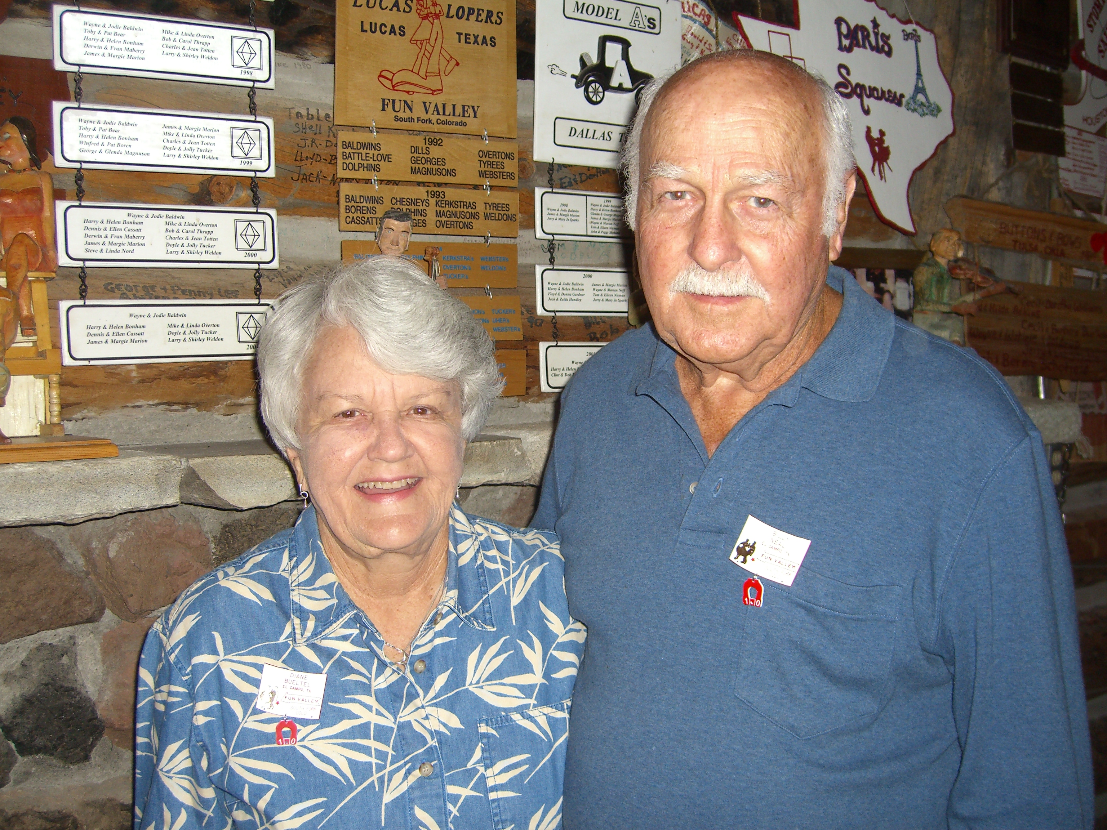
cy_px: 415
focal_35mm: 38
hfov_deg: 49.0
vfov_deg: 37.7
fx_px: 1215
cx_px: 554
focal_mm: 7.9
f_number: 2.8
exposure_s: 1/60
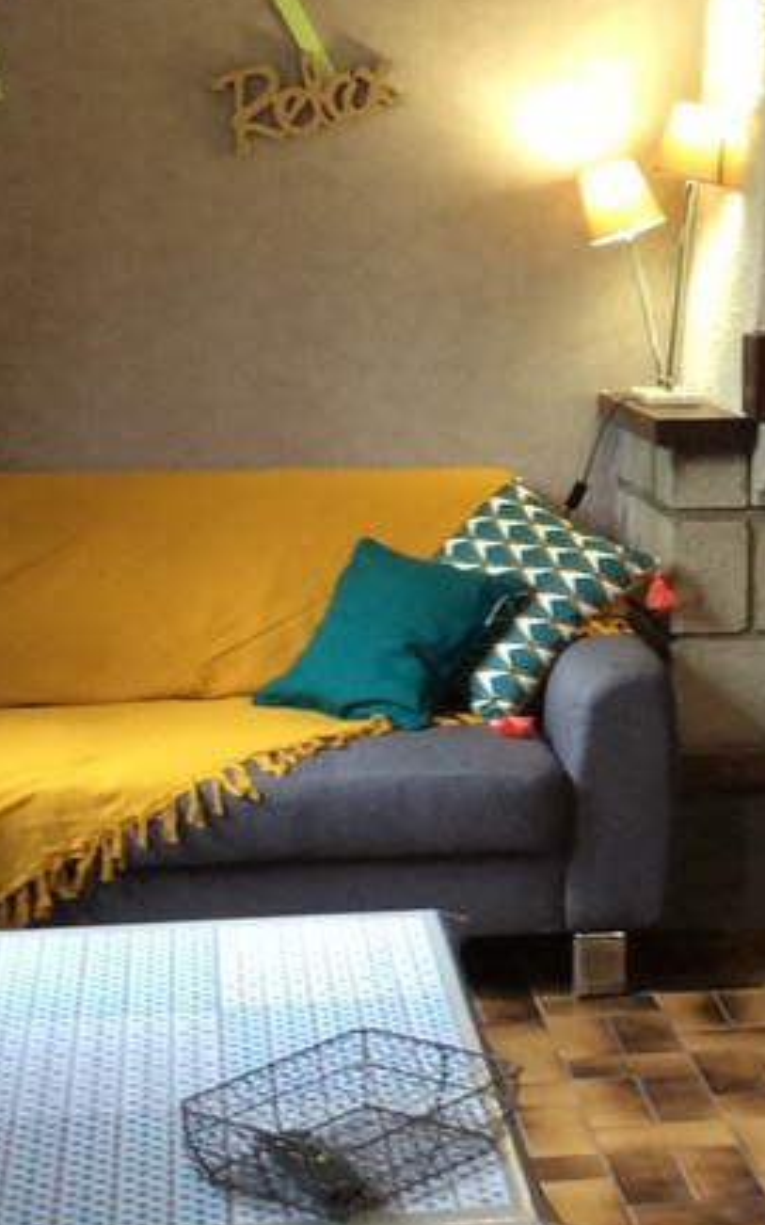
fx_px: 2670
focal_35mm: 80
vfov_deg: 25.7
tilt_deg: -7.4
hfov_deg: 16.0
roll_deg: -0.2
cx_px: 754
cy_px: 428
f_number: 2.4
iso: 80
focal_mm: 3.3
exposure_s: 1/25
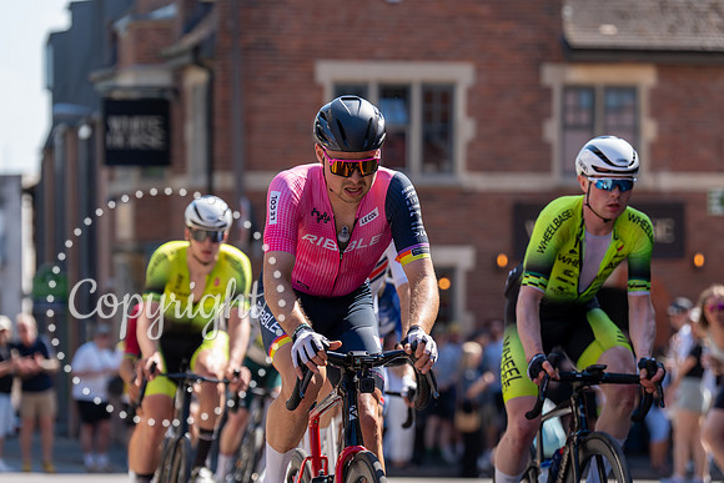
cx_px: 362
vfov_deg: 10.3
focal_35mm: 133
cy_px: 242
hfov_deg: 15.4
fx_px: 2675
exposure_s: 1/1000
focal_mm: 133
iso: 200
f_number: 3.5
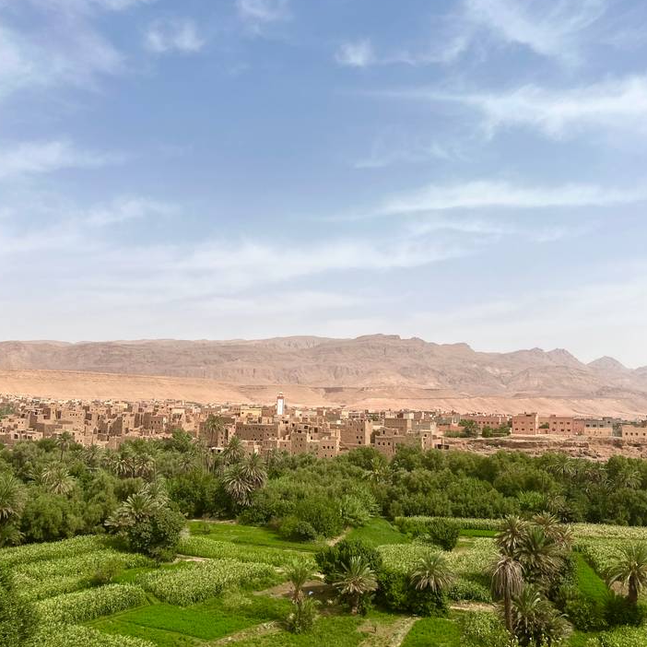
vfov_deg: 55.5
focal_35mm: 29
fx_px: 613
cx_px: 320
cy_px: 355
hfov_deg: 55.6
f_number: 1.78
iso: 80
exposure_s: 1/6211
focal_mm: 6.86
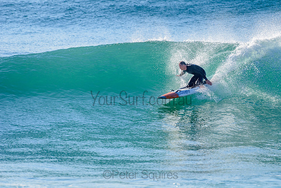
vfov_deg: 2.2
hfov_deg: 3.4
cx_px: 172
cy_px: 76
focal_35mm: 613
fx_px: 4787
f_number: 5.6
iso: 220
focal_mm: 500
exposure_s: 1/2000
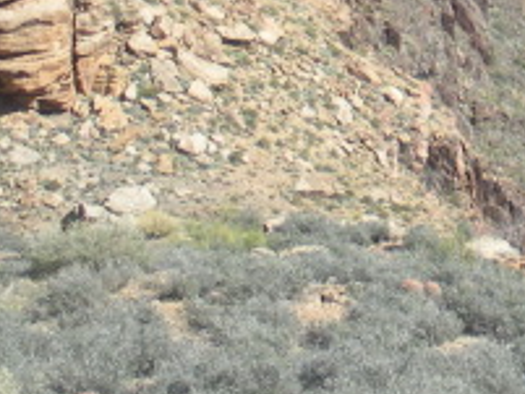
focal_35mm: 183
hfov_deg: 10.3
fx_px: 2777
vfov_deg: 7.9
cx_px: 857
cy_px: -321
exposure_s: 1/466
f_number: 3.5
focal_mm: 6.3
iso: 64
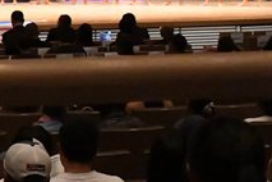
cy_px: -117
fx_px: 1156
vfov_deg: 8.7
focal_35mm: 153
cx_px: -90
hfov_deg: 12.9
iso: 12800
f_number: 5.6
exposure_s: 1/400
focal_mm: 28
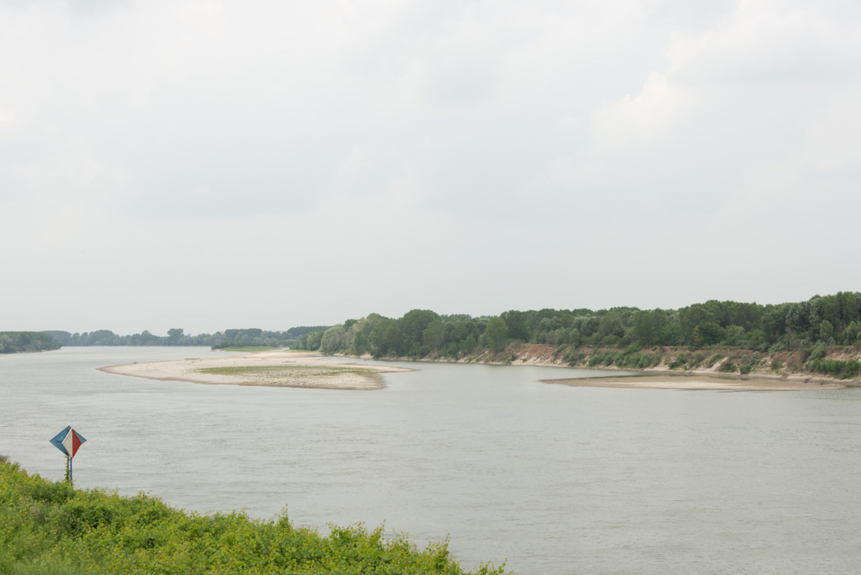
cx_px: 430
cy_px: 288
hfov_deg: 32.4
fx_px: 1483
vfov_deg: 21.9
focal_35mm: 62
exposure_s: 1/320
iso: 100
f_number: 9
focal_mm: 62
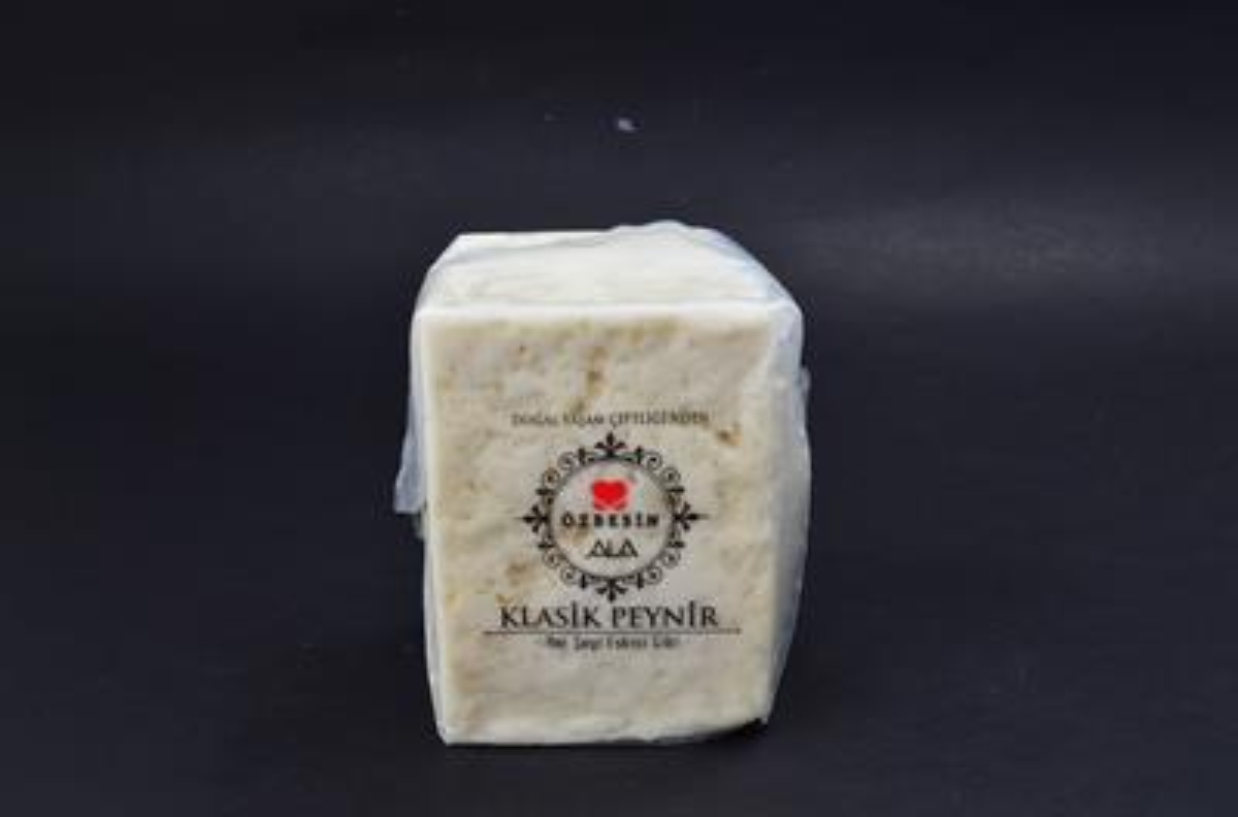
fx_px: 1748
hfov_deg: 39.0
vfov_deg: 26.3
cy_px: 408
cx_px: 619
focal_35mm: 51
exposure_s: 1/50
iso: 100
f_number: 10
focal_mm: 34
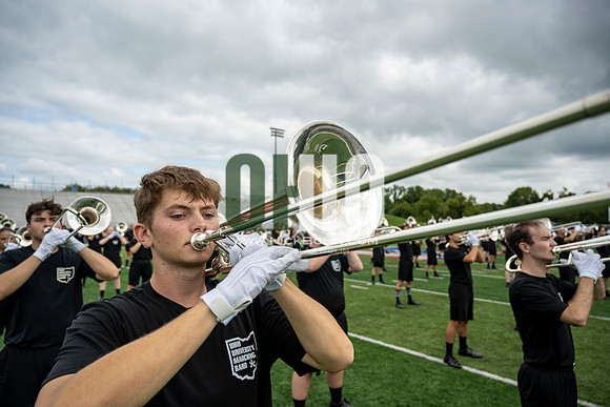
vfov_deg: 53.2
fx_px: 407
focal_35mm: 24
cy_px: 204
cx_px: 305
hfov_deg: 73.7
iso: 160
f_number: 4
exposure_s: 1/800
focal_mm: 24
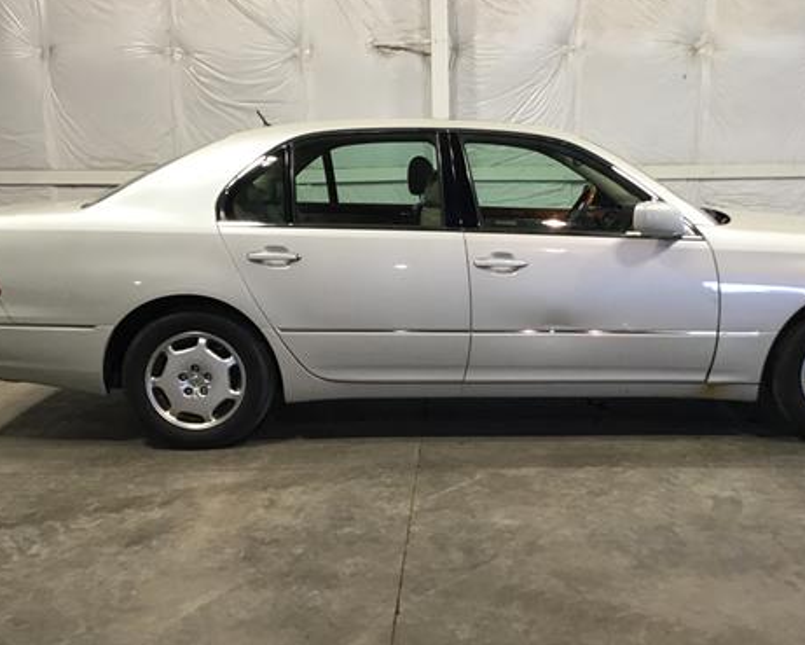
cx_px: 463
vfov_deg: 35.7
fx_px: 1001
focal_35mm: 42
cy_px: 295
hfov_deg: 43.7
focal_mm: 3.3
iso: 64
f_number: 2.4
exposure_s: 1/30
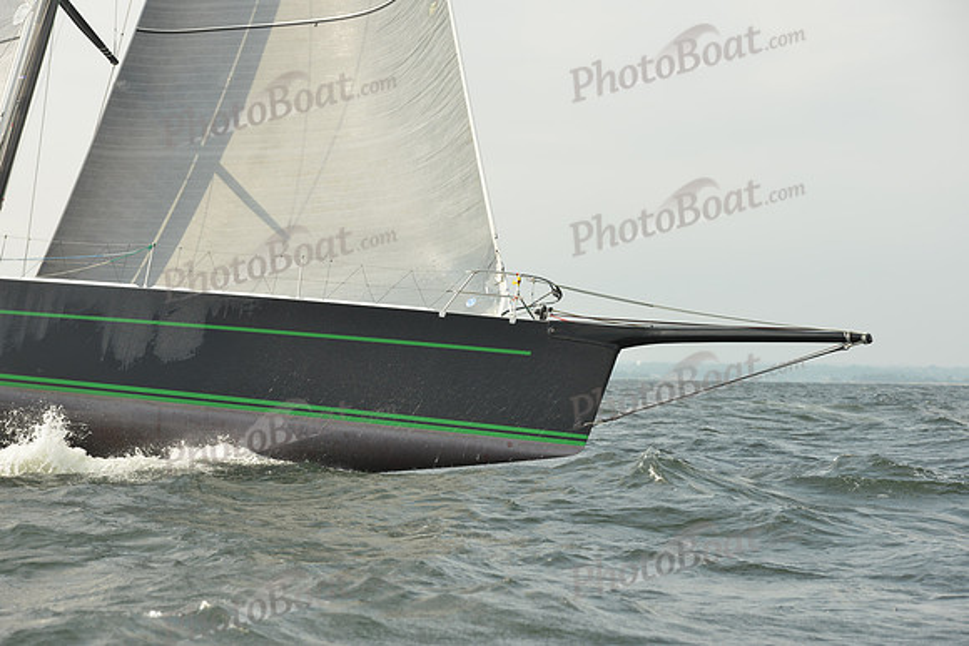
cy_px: 323
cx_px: 484
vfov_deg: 13.4
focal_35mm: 102
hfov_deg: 20.0
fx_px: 2746
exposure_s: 1/1250
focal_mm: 102
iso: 320
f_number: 7.1
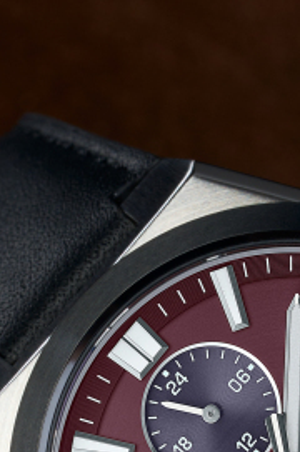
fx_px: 5000
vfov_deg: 5.1
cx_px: 215
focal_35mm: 399
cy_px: 660
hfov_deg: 3.4
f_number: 13
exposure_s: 1/160
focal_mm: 90
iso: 160
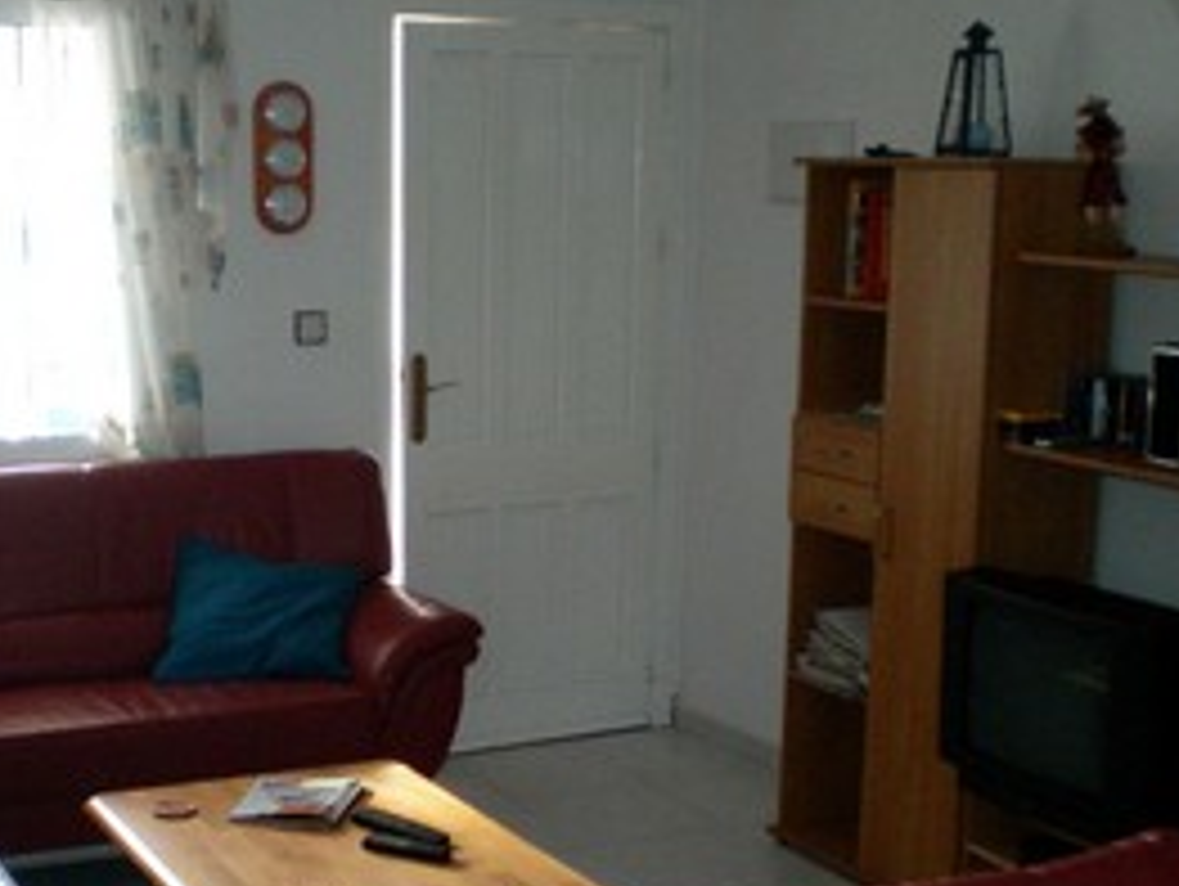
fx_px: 1977
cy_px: 652
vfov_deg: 25.0
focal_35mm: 58
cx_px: 392
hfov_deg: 32.9
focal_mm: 6.3
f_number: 3.1
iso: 200
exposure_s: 1/30
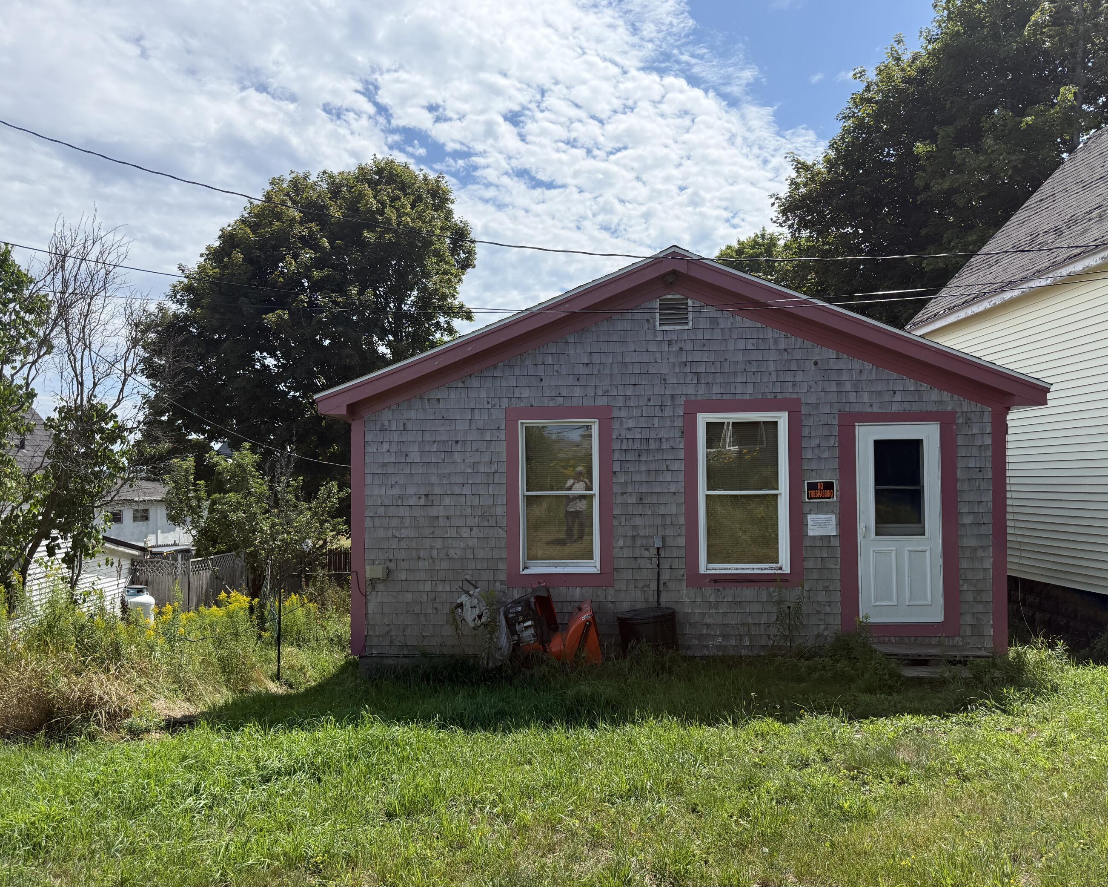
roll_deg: +0.0
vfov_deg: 53.1
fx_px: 885
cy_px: 472
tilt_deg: +1.0
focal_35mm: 27
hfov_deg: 64.1
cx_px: 537
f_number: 1.78
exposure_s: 1/6711
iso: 100
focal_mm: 6.76
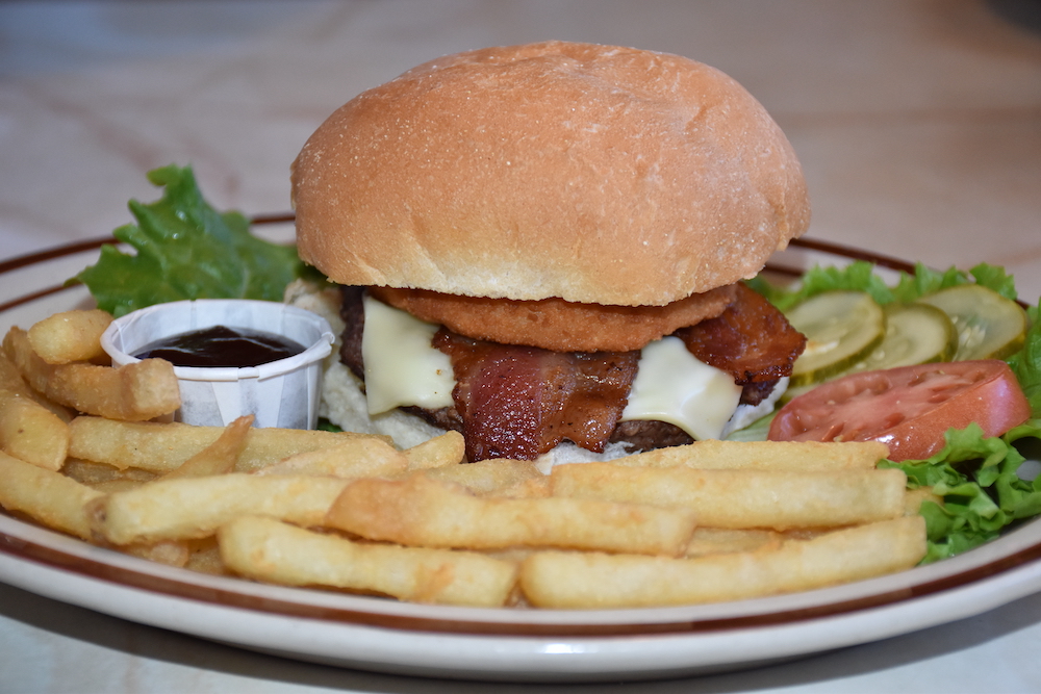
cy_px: 347
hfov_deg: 24.2
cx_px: 520
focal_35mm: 84
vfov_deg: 16.3
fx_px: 2429
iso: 1000
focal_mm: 56
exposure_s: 1/160
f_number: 4.8
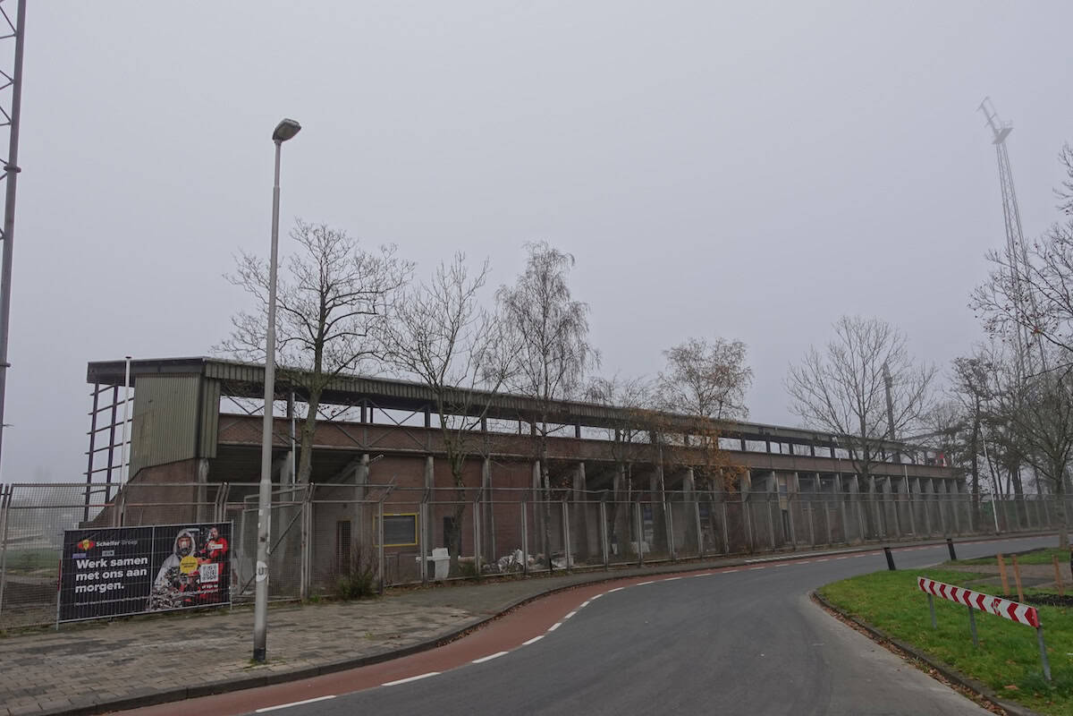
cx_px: 536
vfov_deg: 49.6
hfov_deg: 69.4
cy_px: 358
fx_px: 775
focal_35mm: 26
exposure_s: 1/100
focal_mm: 9.7
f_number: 4
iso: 125
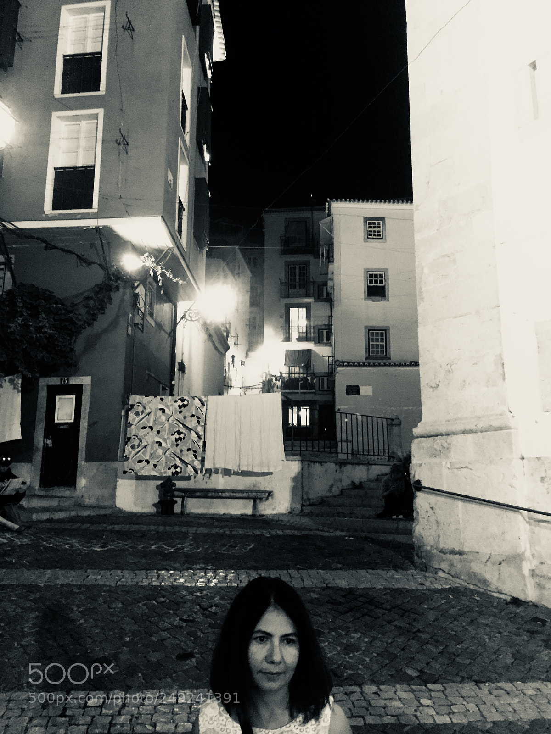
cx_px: 276
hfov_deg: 48.2
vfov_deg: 61.7
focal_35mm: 29
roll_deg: +0.1
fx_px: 615
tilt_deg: +12.0
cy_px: 367
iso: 320
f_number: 2.2
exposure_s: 1/17
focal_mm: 4.15
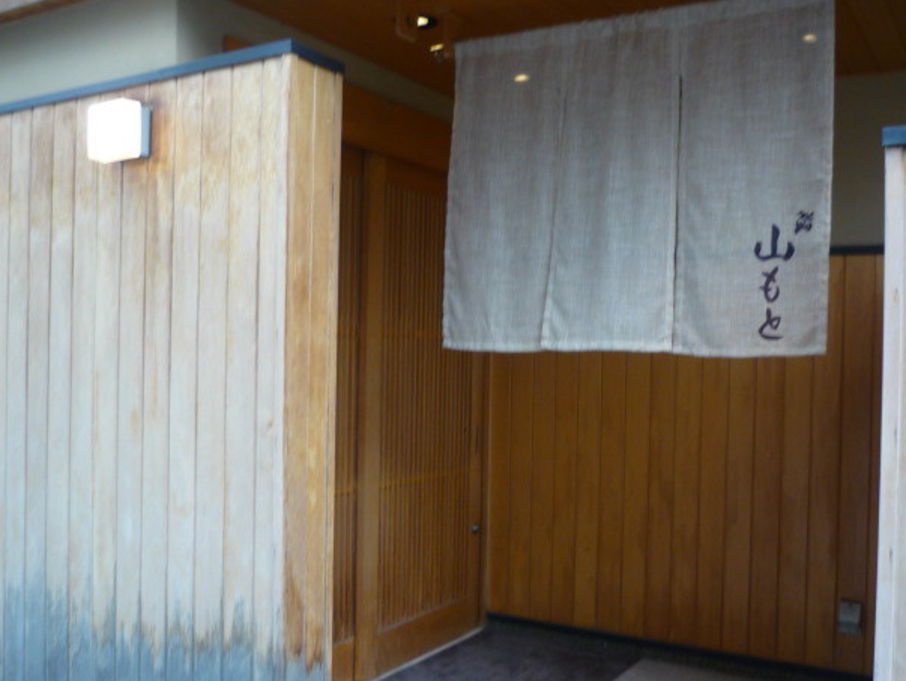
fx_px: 917
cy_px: 353
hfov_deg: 52.6
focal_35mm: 35
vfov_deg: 40.7
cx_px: 460
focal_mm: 5.5
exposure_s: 1/30
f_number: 2.8
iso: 125
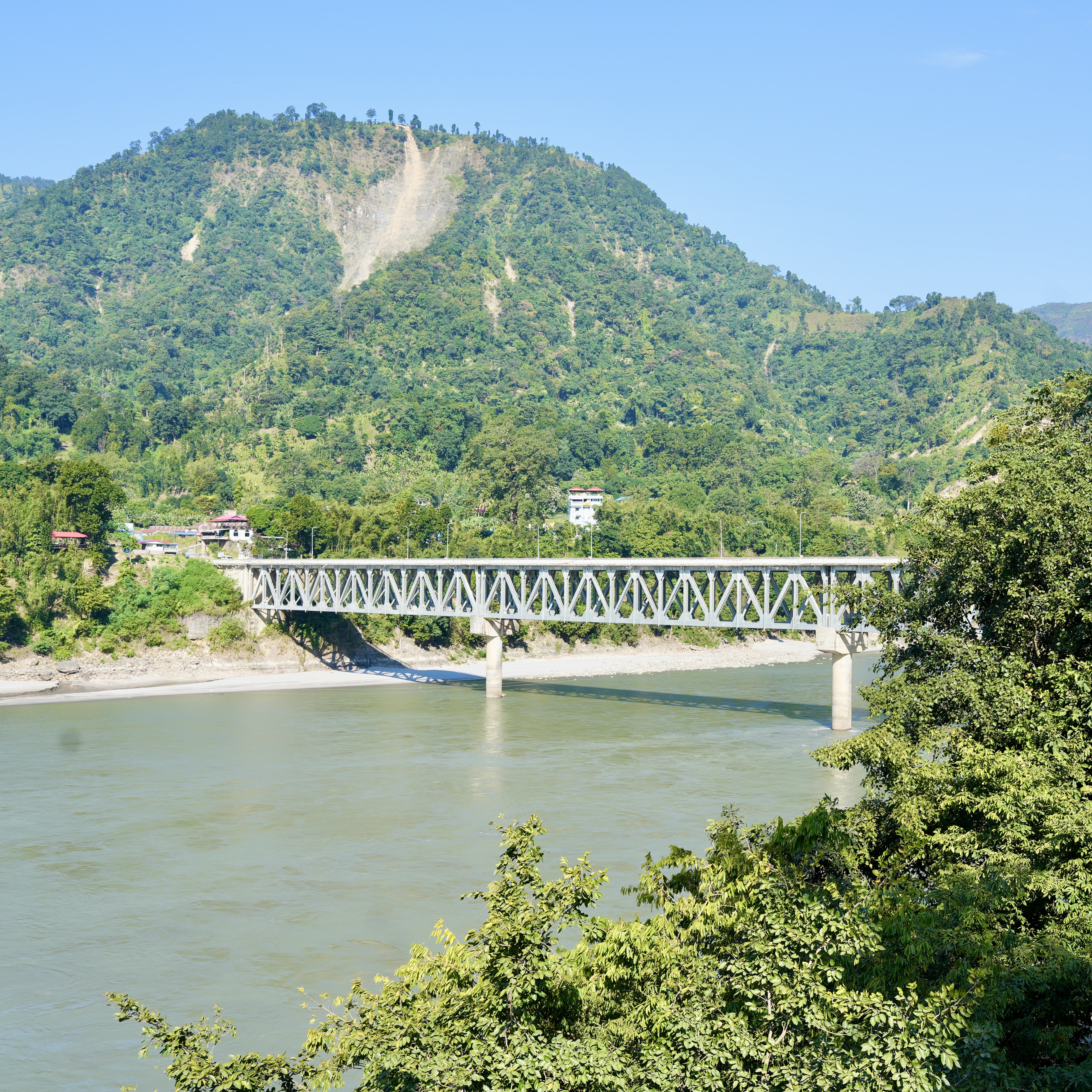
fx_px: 1428
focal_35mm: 40
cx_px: 621
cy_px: 540
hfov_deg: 41.8
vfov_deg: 41.9
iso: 100
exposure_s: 1/250
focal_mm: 31
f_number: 5.6
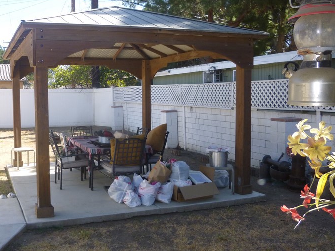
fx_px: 368
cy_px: 116
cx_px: 109
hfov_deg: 48.1
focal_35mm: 38
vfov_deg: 37.7
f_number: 3.1
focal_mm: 4.5
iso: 100
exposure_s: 1/320
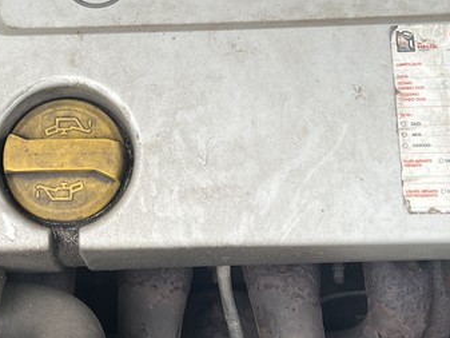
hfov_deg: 24.6
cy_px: 41
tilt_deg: -56.1
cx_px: 152
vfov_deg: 18.4
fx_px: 1027
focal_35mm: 79
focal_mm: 5.7
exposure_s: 1/526
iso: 50
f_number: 1.5
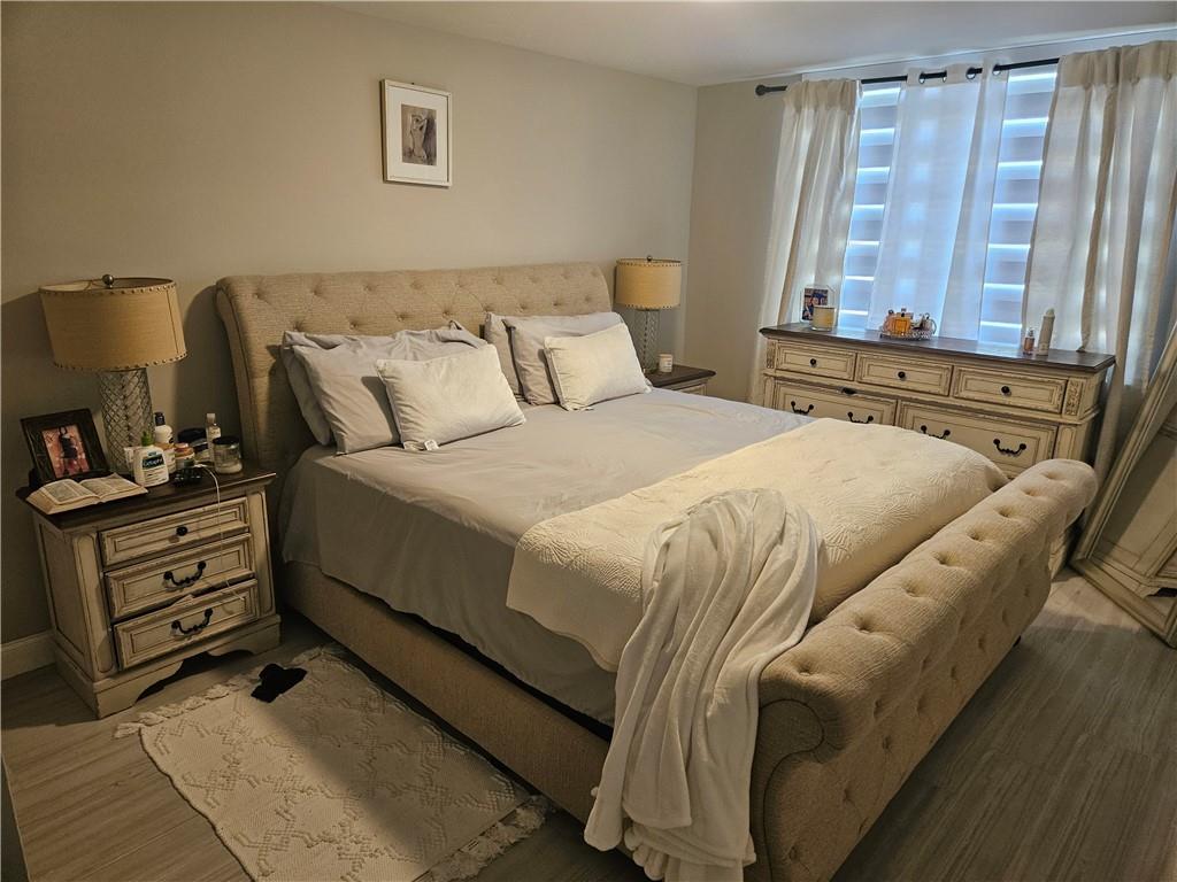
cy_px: 441
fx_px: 782
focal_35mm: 23
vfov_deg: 58.9
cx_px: 588
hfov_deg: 73.9
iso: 400
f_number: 1.8
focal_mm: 5.4
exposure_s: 1/120
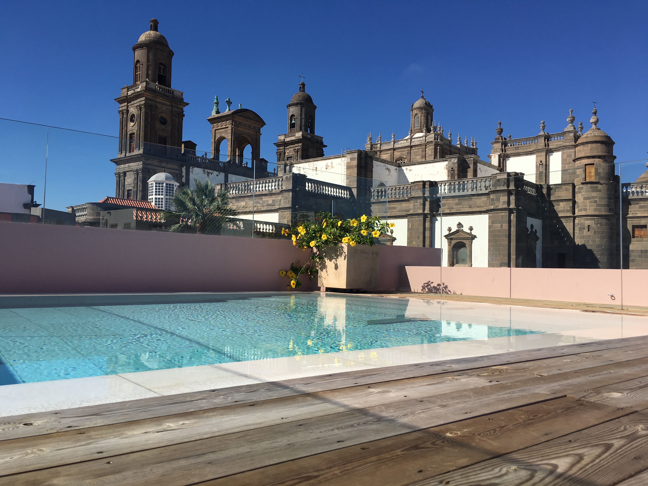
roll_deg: -0.8
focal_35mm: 29
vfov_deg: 48.2
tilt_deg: +2.4
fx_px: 543
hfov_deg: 61.7
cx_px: 324
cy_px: 243
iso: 25
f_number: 2.2
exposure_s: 1/2404
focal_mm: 4.15
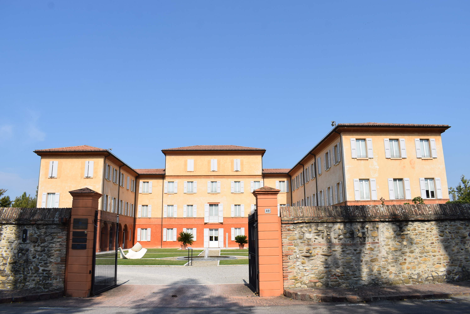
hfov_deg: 67.3
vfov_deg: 48.0
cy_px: 157
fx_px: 353
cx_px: 235
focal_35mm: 27
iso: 200
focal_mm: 18
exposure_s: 1/500
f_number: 11
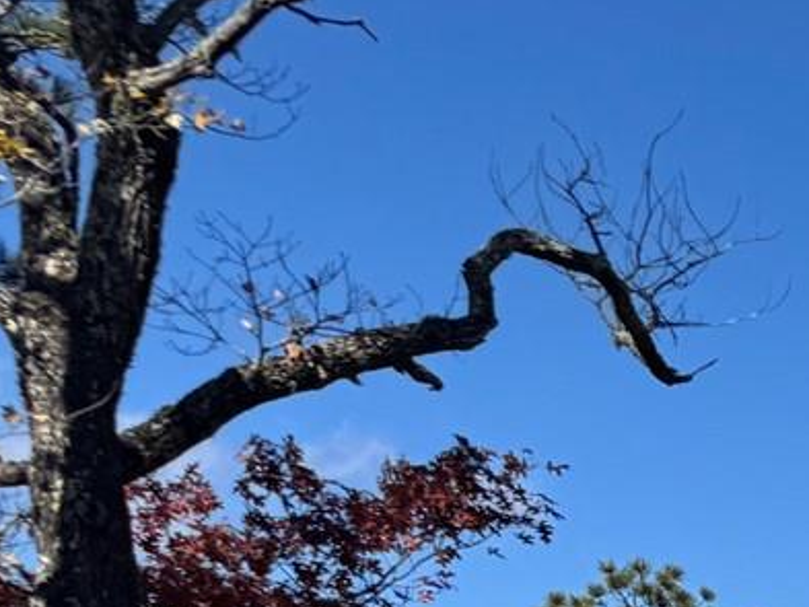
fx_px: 2922
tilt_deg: -6.9
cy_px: 1541
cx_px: 2024
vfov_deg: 10.1
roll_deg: -0.2
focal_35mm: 125
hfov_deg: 12.1
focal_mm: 6.76
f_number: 1.78
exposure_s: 1/4310
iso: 80
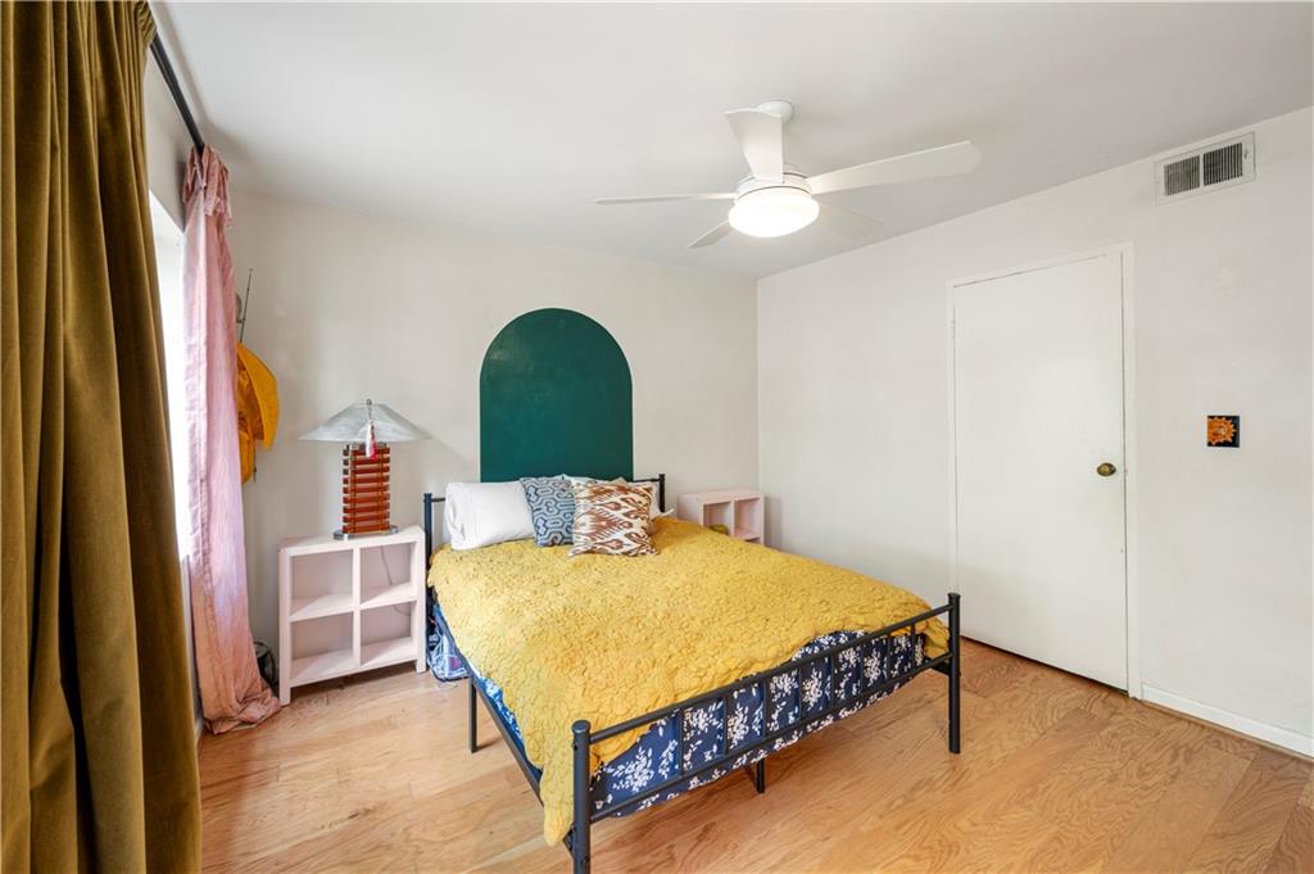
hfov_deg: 104.3
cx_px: 657
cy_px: 437
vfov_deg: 81.1
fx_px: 511
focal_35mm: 14
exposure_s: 1/2
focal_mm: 14
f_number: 11
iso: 250
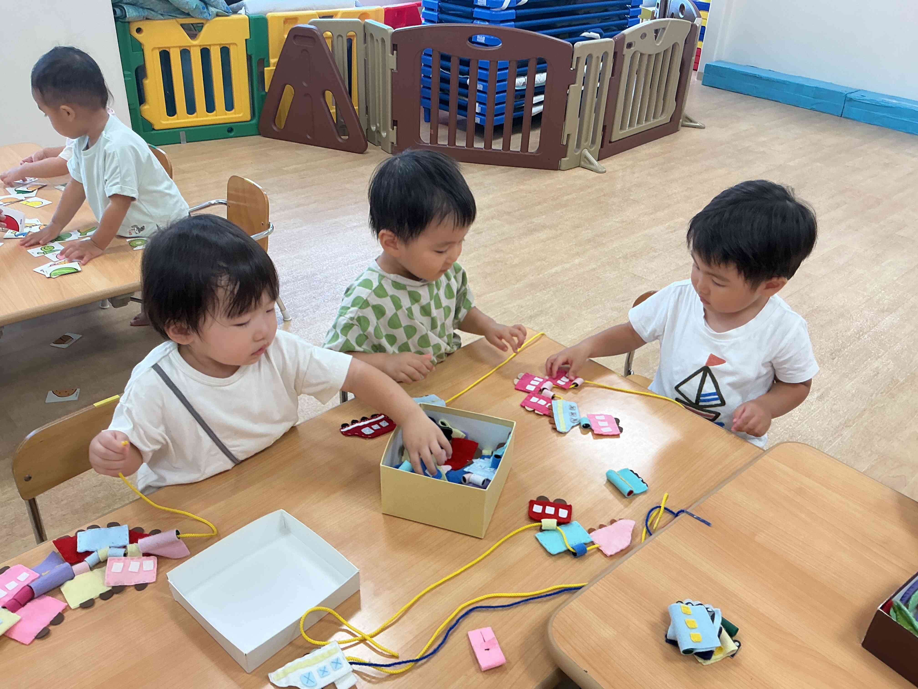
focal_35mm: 29
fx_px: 769
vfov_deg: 48.2
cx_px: 459
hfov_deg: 61.7
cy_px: 344
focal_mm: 3
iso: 32
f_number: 1.8
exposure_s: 1/120
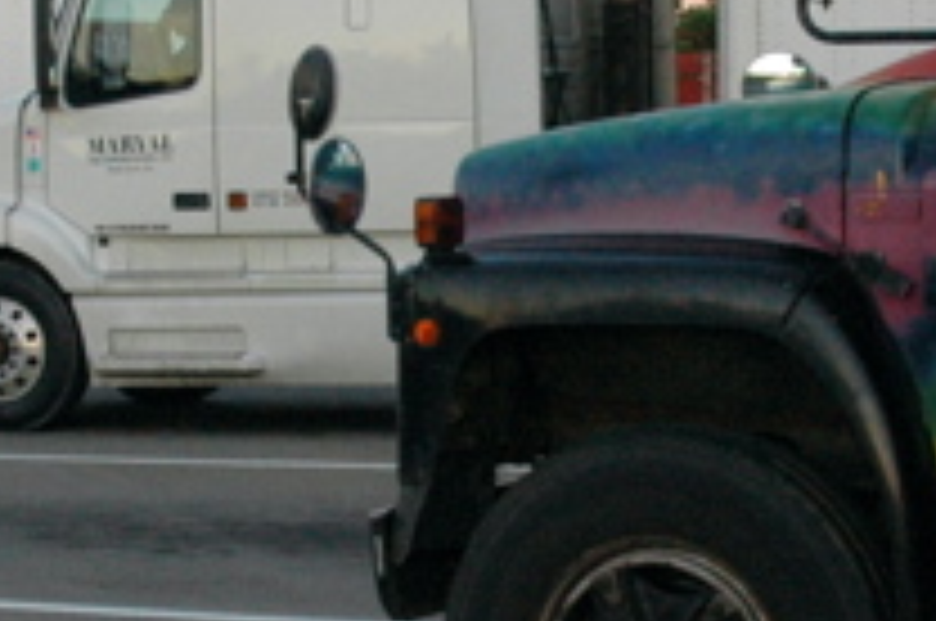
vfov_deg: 10.7
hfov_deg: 16.2
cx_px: 446
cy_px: 430
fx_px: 3297
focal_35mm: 127
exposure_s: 1/200
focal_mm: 22
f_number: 5.6
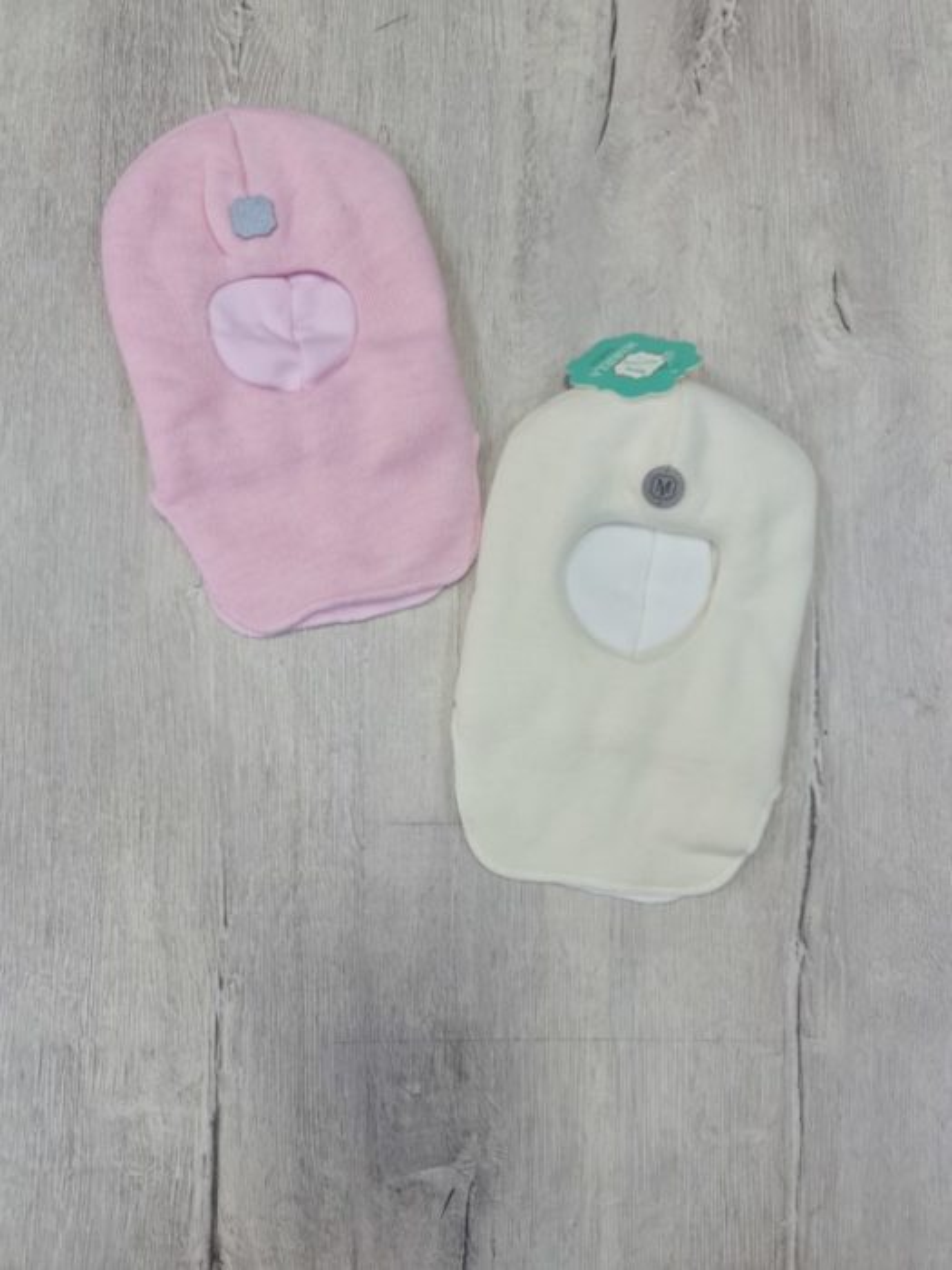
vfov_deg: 69.4
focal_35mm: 25
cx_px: 476
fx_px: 917
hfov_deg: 54.9
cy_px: 635
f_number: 1.8
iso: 100
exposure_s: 1/100
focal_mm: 7
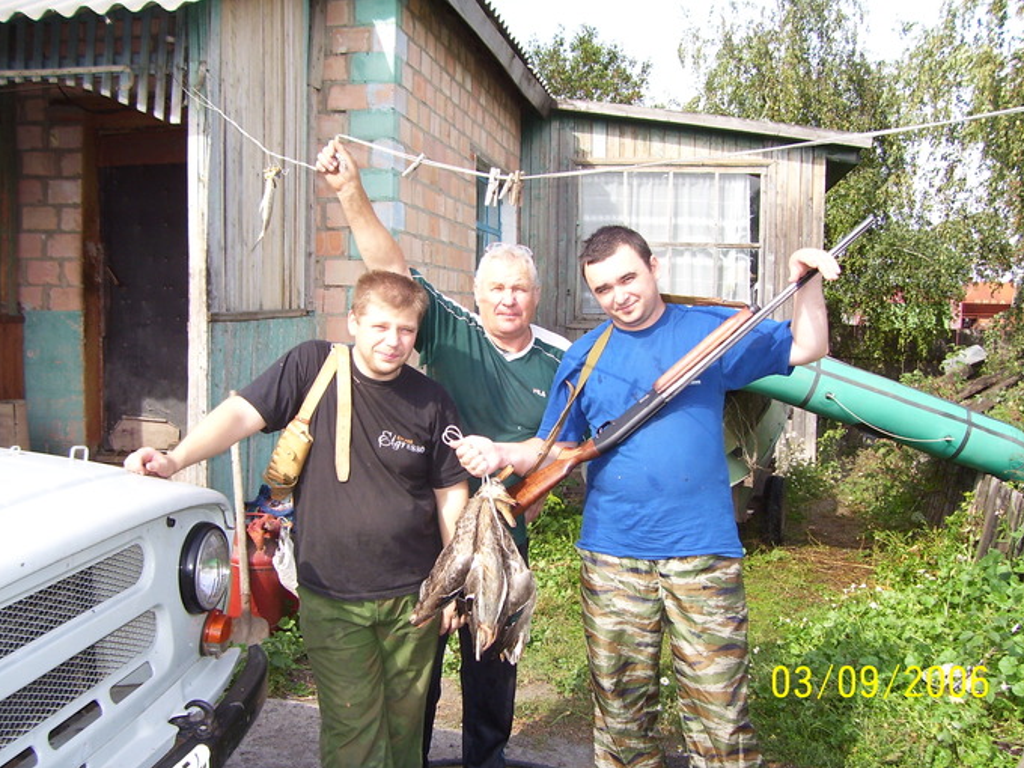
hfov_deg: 52.6
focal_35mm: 35
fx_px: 1035
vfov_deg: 40.7
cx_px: 501
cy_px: 383
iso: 80
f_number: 2.7
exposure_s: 1/500
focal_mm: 5.6
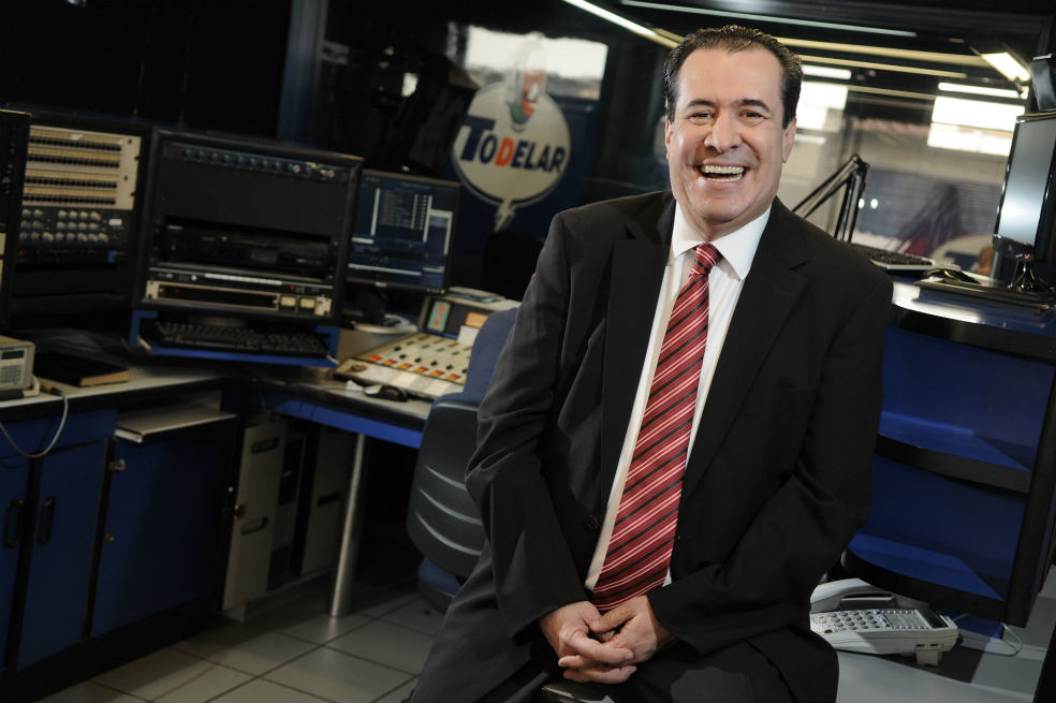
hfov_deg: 41.1
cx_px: 528
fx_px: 1407
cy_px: 352
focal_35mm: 48
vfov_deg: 28.0
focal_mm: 32
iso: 400
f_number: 3.2
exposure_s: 1/100
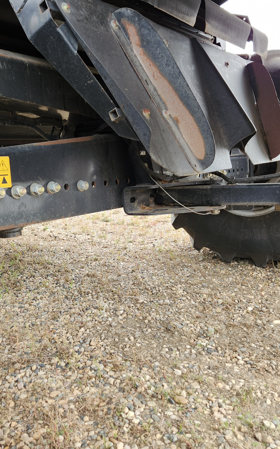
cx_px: 90
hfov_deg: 36.8
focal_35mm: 34
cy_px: 220
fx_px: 415
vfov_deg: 56.7
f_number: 1.8
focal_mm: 5.4
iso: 50
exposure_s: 1/180
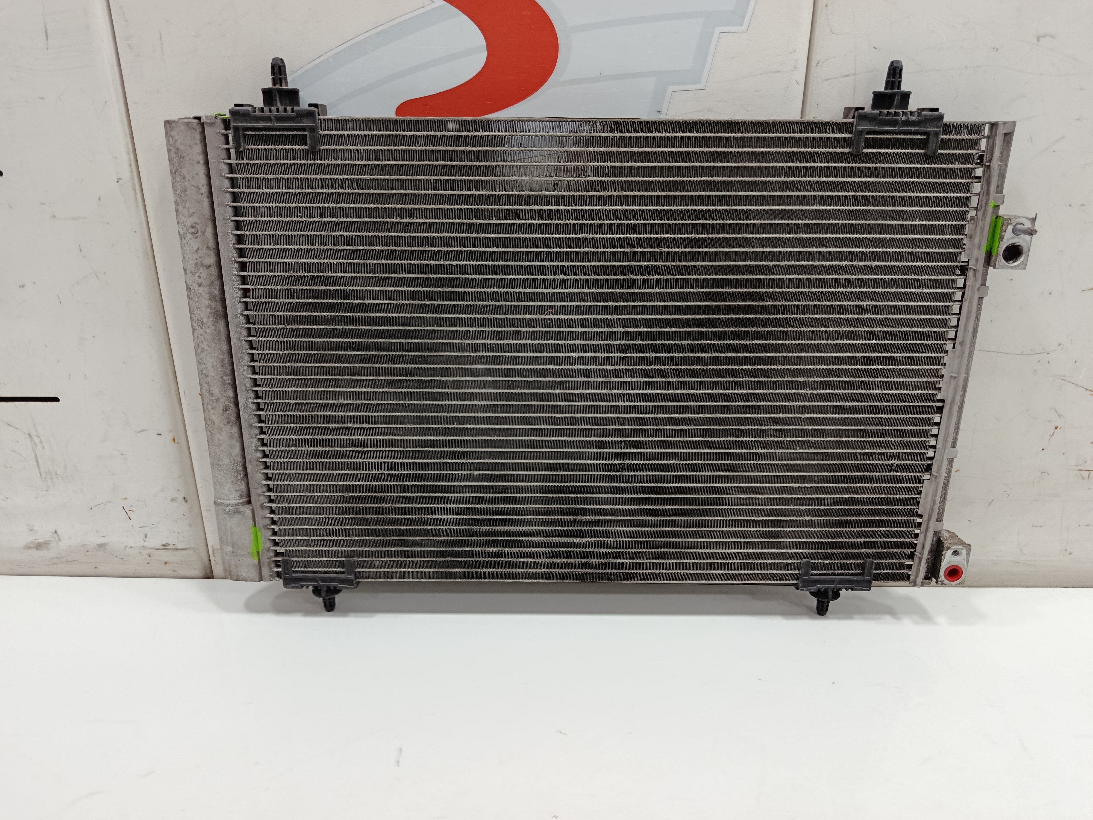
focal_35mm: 24
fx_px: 758
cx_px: 546
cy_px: 410
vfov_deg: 56.8
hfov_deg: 71.6
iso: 700
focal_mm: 5.24
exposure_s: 1/50
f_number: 1.7
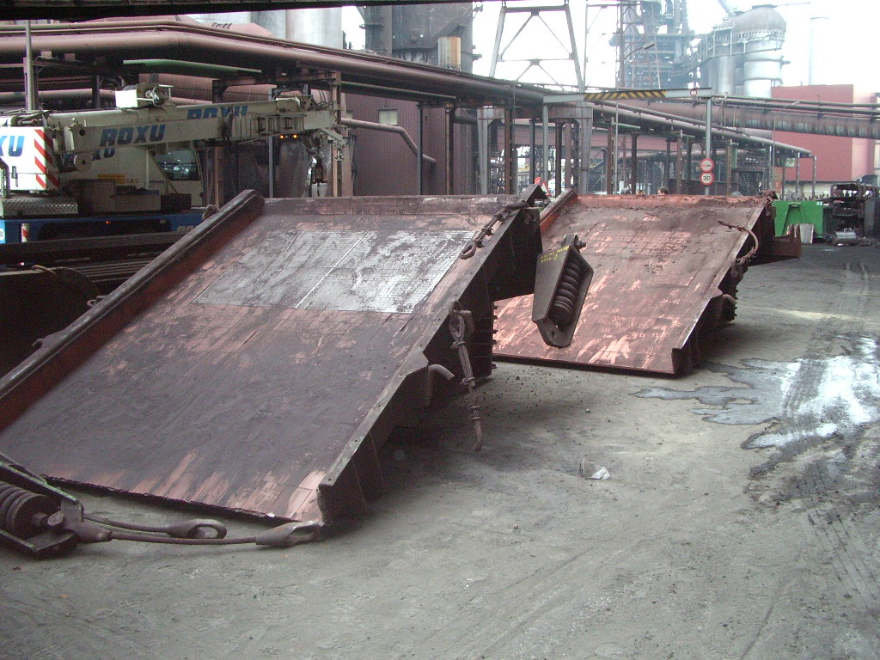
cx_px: 440
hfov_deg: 52.6
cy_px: 330
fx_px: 890
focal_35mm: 35
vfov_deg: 40.7
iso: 400
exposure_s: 1/80
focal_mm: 5.8
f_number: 4.3
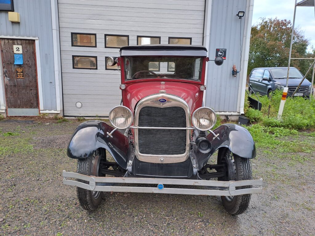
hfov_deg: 69.4
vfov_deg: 54.9
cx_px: 158
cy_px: 118
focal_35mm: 25
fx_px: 227
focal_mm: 4.65
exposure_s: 1/50
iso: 50
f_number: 1.8
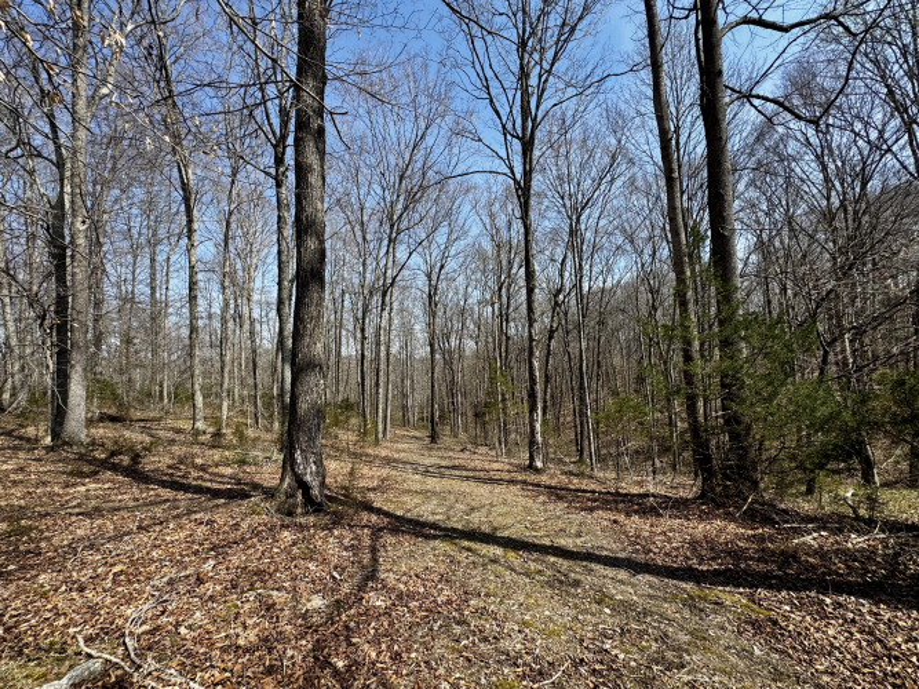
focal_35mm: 14
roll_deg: +3.2
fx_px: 372
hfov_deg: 102.1
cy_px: 344
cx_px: 460
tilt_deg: +2.3
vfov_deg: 85.7
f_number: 2.2
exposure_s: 1/1160
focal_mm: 2.22
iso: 50
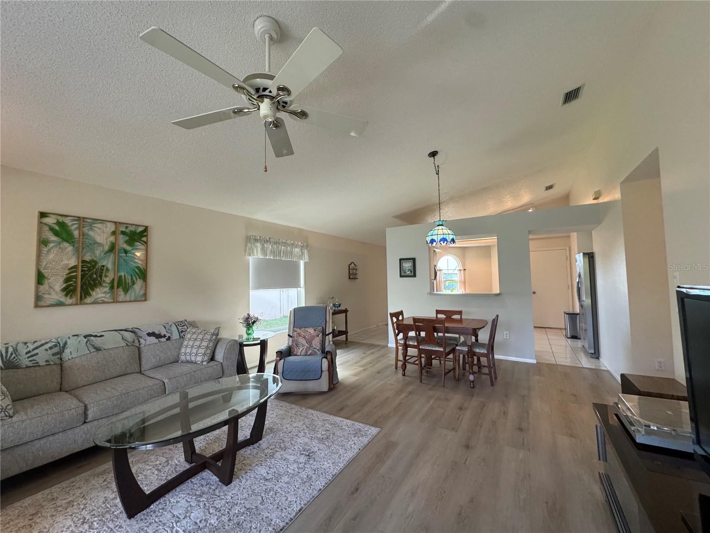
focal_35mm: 14
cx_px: 355
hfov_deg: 102.1
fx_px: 287
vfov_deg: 85.7
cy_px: 266
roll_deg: +0.7
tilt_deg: +1.8
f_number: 2.2
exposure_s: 1/120
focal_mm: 2.22
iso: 320
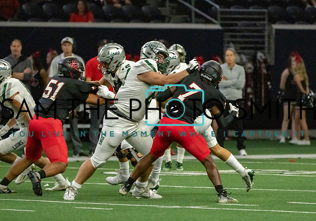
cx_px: 190
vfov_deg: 2.9
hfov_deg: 4.2
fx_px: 4337
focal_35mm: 486
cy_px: 121
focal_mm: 400
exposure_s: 1/1250
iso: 12800
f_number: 5.6
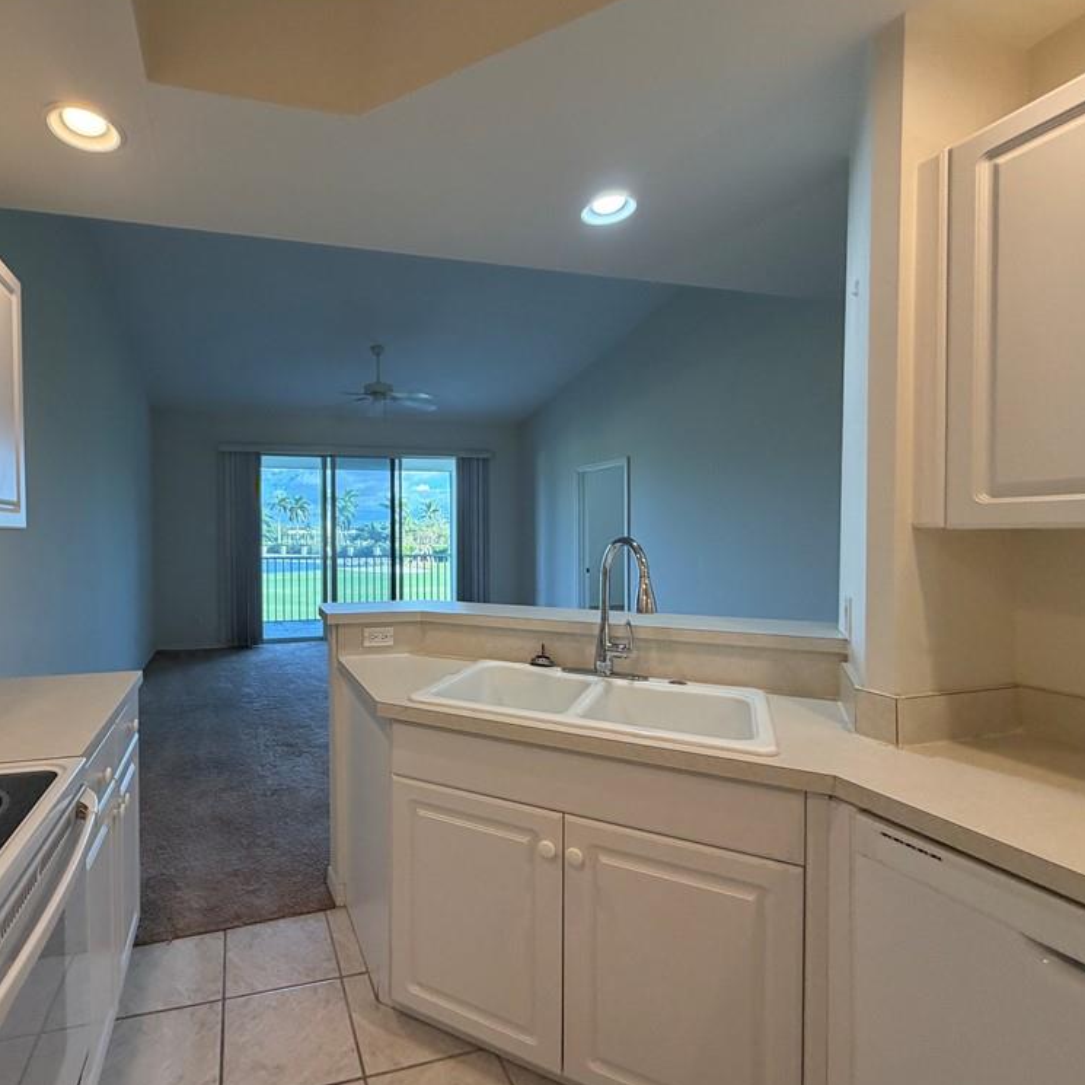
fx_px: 603
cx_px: 393
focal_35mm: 17
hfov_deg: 82.0
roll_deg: +1.4
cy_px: 545
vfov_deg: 84.0
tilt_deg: -0.4
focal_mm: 2.22
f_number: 2.2
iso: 200
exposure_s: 1/60
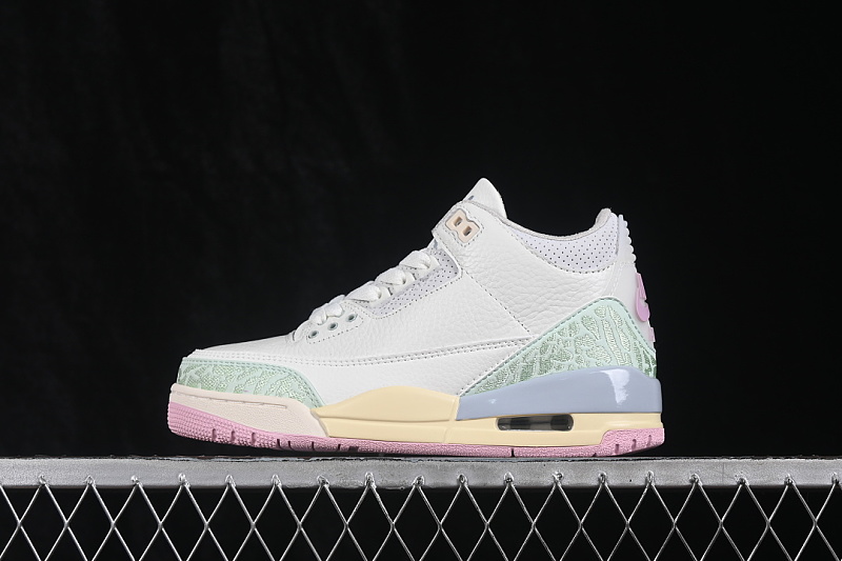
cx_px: 421
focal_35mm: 75
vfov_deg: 18.2
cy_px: 280
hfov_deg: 27.0
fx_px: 1754
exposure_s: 1/80
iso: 160
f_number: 8
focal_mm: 50
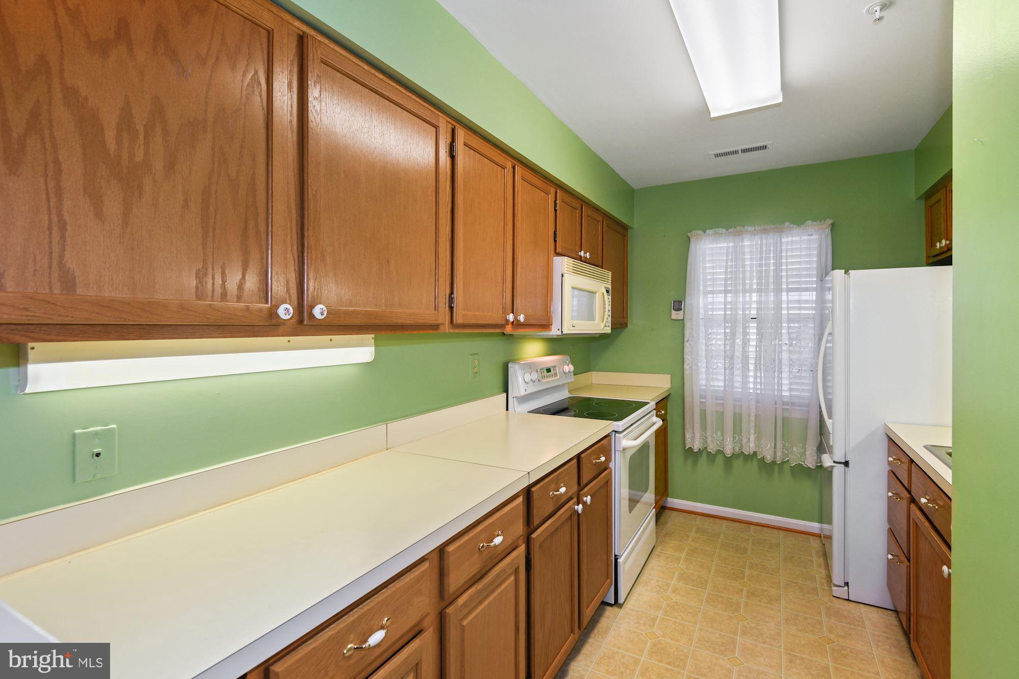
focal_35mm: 16
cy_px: 340
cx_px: 510
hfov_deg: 96.7
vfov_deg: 73.7
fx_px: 453
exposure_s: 1/20
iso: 200
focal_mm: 16
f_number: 8
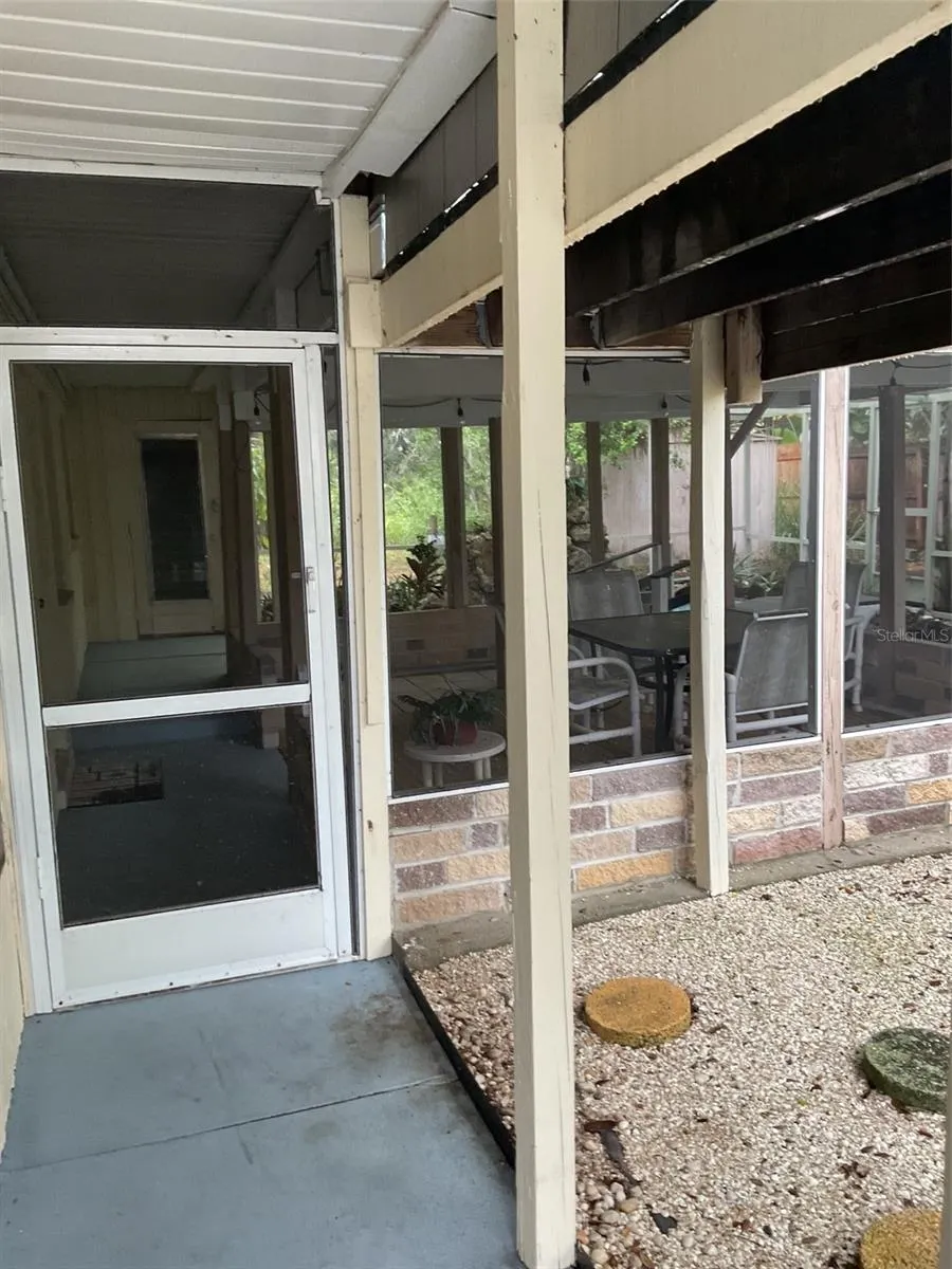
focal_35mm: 29
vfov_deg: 61.7
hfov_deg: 48.2
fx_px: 1063
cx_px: 476
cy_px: 634
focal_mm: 3
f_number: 1.8
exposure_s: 1/60
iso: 80
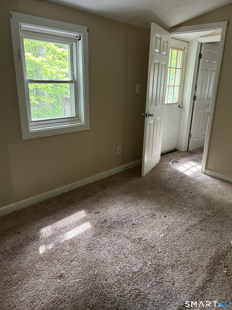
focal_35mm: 26
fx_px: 232
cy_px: 155
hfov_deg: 53.1
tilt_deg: -16.4
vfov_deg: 67.3
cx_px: 116
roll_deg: -0.6
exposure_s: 1/60
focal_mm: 5.7
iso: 160
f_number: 1.5
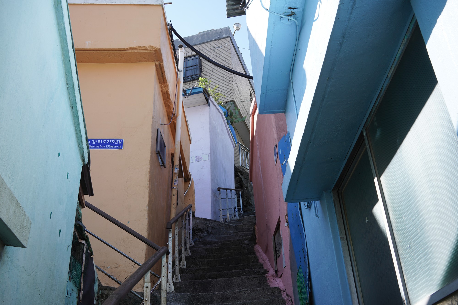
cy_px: 152
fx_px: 445
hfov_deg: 54.4
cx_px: 229
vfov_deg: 37.9
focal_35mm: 35
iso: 200
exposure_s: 1/125
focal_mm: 35
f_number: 10
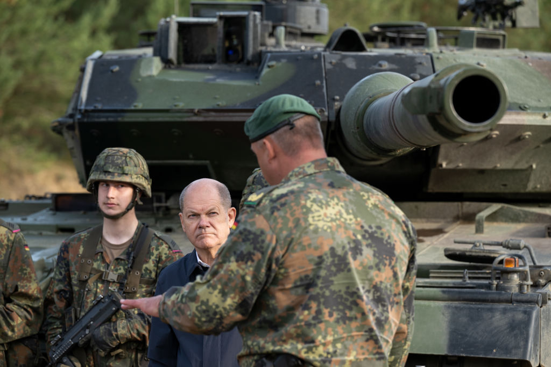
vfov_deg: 9.8
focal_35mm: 140
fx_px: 2143
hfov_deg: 14.7
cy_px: 184
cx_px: 276
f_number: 4.5
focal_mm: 140
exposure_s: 1/500
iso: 250
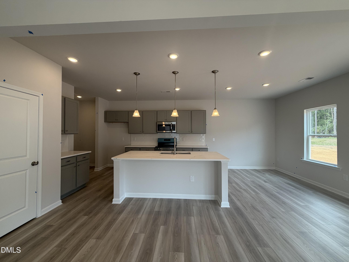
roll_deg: +0.0
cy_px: 131
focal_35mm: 14
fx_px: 141
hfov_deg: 102.1
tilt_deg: +0.8
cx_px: 174
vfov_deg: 85.7
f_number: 2.2
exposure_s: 1/120
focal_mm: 2.22
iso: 64
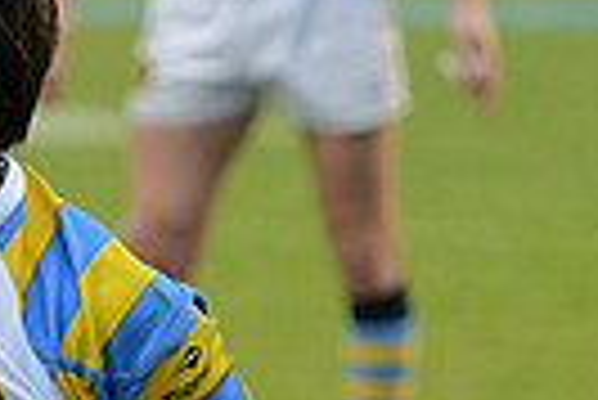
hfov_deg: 2.8
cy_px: 699
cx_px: -225
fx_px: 12322
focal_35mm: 741
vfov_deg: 1.9
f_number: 4
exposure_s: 1/500
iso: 2000
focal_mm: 170
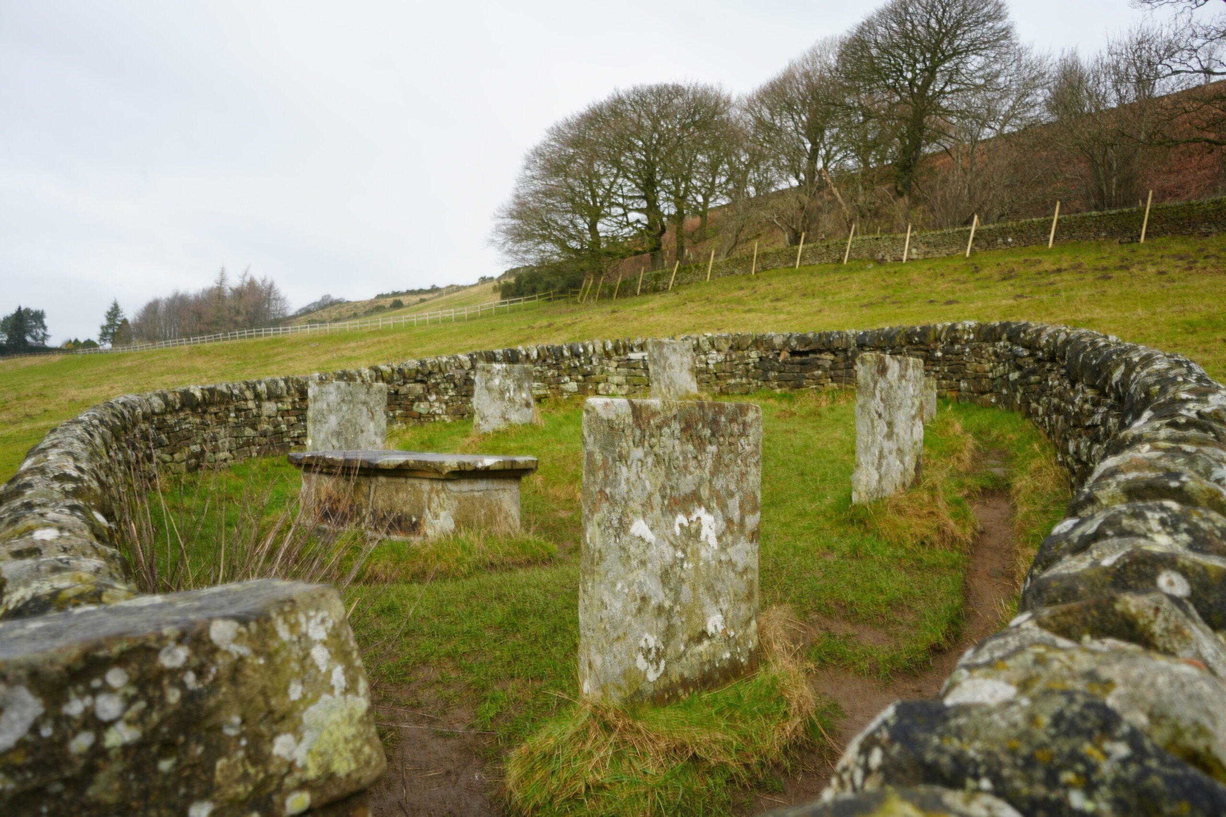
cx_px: 613
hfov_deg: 65.5
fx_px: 954
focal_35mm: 28
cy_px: 408
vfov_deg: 46.4
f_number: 5.6
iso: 100
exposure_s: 1/80
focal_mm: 28
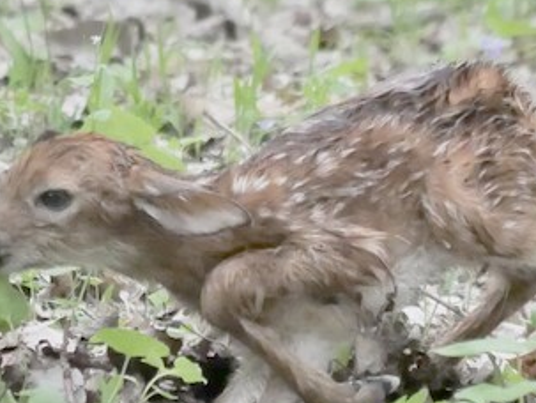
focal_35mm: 1266
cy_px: 257
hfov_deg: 1.6
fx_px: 19626
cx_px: 276
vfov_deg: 1.2
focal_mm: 300
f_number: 5.6
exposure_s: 1/500
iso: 2500
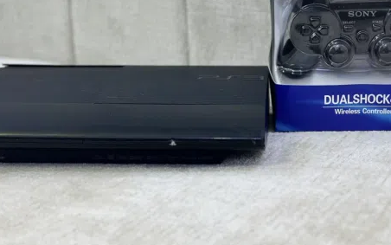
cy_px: 54
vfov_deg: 18.0
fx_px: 768
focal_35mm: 72
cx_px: 206
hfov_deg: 28.6
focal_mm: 6.86
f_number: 1.78
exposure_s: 1/50
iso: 250
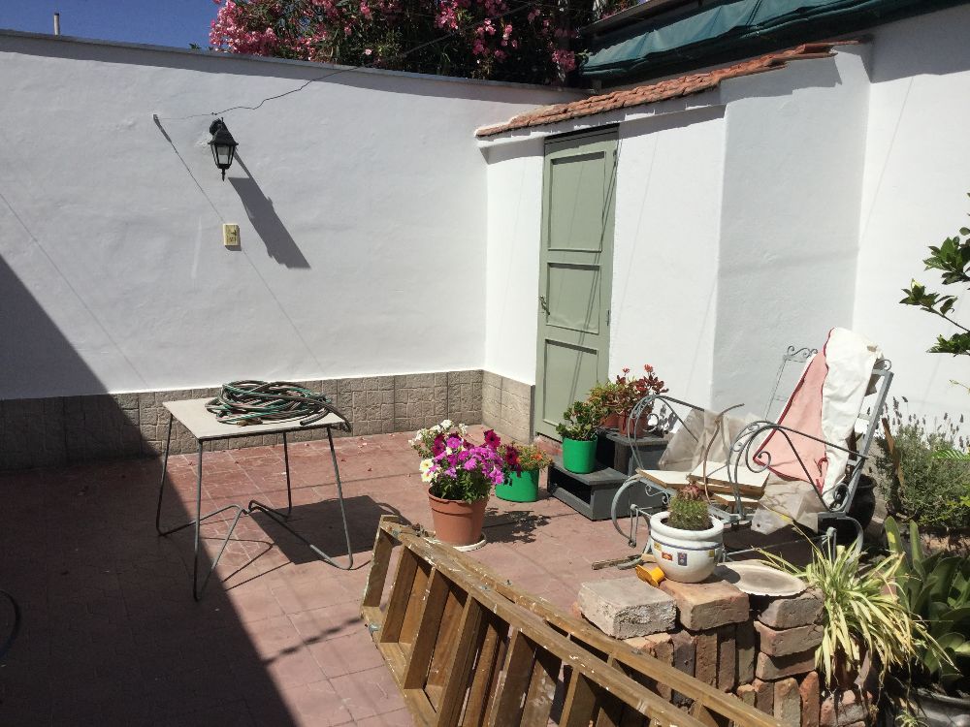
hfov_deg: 58.4
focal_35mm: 31
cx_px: 485
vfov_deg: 45.4
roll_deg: -1.7
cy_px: 364
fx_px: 869
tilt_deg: -8.9
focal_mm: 3.3
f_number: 2.4
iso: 25
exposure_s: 1/3401
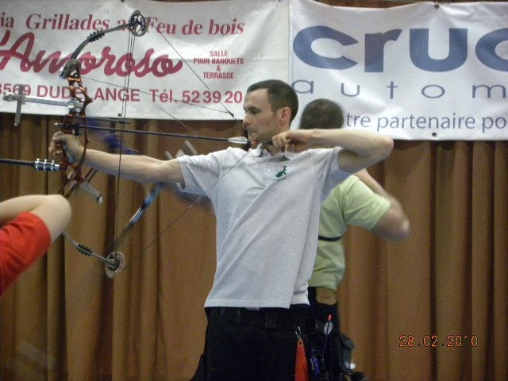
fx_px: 4271
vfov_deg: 5.1
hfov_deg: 6.8
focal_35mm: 291
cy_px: 190
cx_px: 254
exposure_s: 1/22.3
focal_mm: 51.8
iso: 400
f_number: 4.5
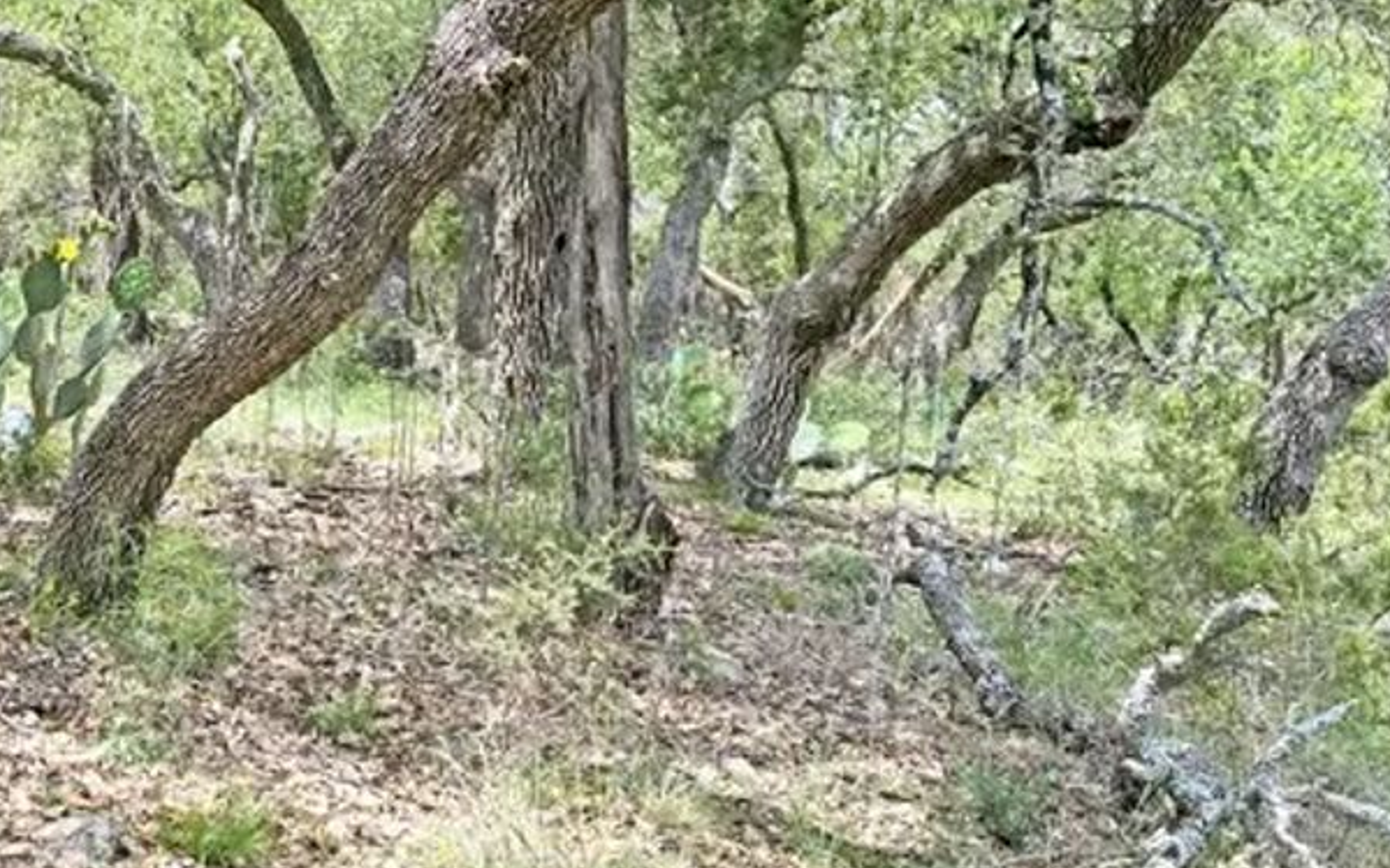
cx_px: 401
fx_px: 1780
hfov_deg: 41.7
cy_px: 220
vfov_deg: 27.1
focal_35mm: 47
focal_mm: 4.25
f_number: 1.8
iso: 32
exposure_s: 1/698
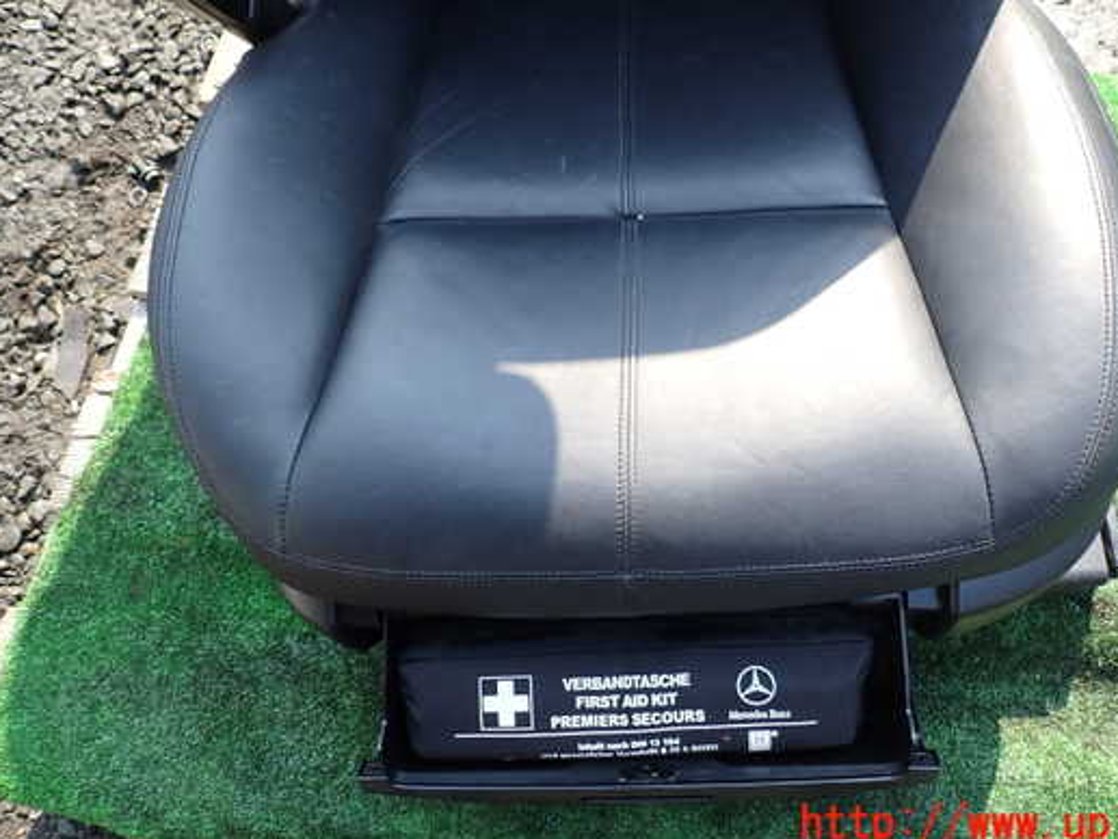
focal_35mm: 29
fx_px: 937
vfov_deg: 48.1
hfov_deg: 61.4
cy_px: 365
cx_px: 640
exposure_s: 1/250
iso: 100
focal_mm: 4.5
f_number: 2.8
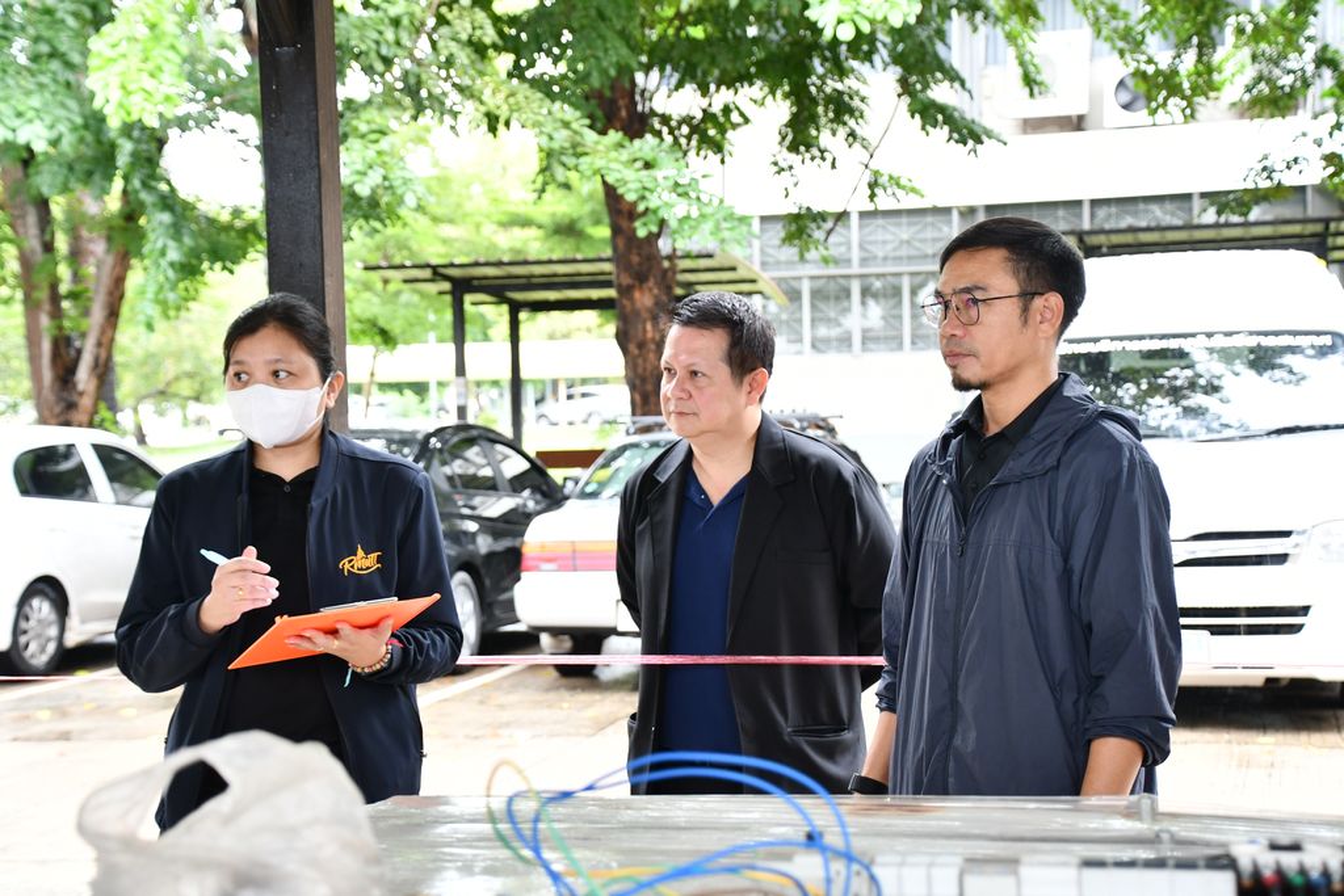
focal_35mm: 66
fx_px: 2464
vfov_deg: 20.6
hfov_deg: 30.5
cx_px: 672
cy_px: 448
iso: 1000
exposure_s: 1/125
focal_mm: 44
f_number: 4.5
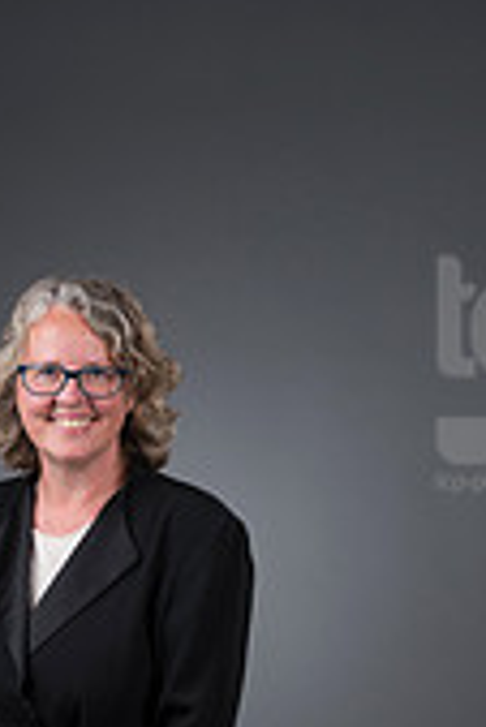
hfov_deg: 6.5
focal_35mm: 213
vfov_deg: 9.5
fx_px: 4304
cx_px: 65
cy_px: 835
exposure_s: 1/250
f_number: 5.6
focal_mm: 80
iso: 160
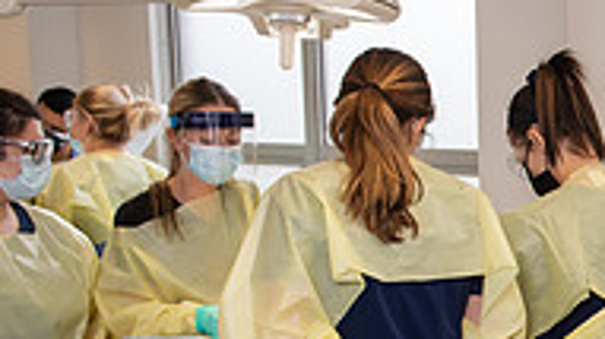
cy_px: 322
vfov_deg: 13.9
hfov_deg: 22.8
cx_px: 716
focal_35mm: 86
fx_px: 1378
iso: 400
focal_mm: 27
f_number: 4.5
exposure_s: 1/200
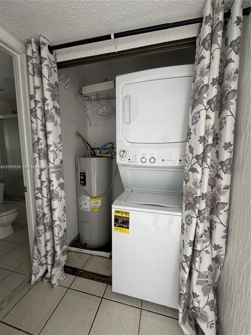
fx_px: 135
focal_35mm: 14
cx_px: 126
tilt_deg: -7.6
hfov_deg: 85.7
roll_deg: +0.0
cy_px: 168
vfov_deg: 102.1
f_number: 2.2
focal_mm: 2.22
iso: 500
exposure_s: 1/60
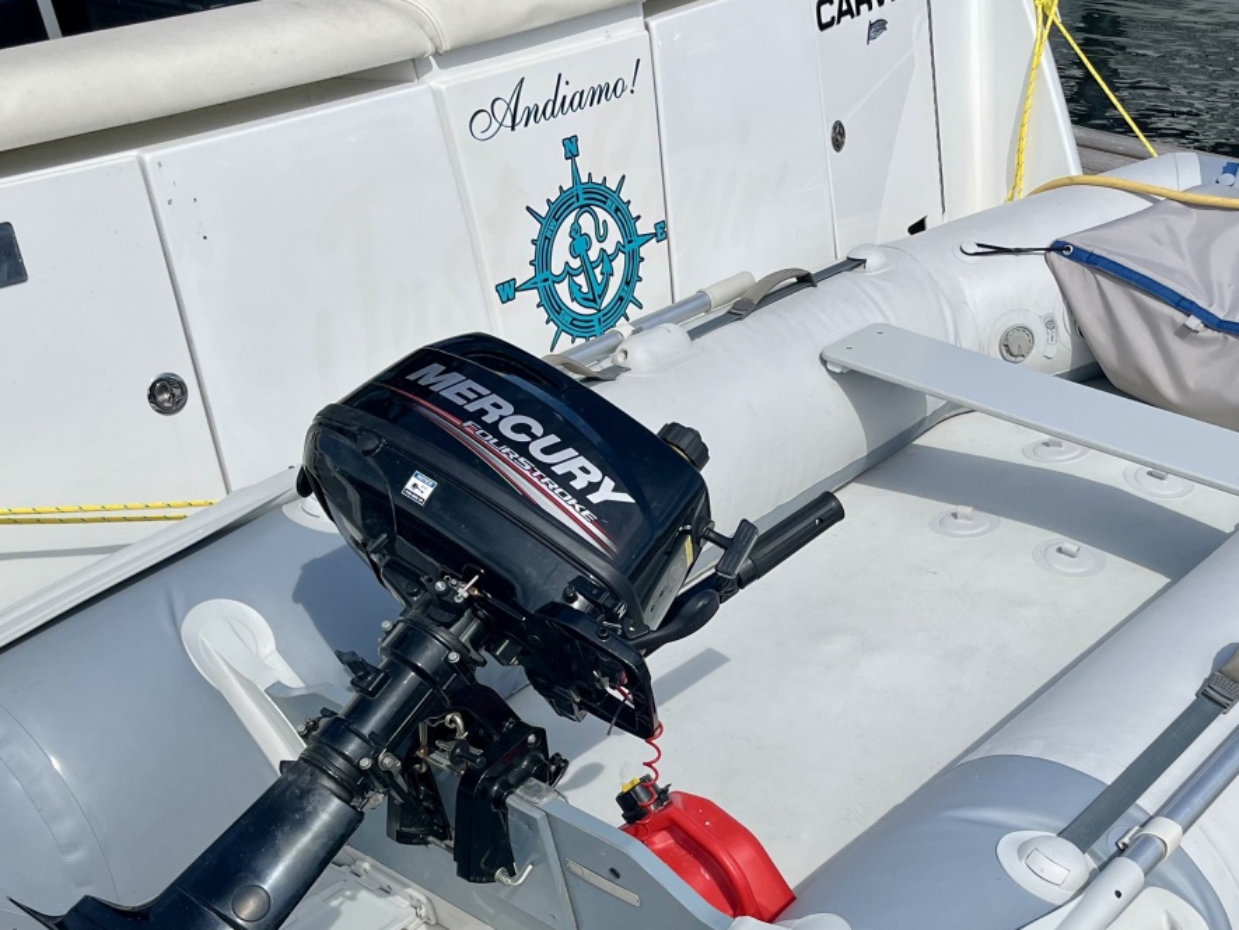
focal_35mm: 47
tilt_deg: -35.1
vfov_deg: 30.1
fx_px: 1682
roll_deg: -0.4
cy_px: 756
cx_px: 729
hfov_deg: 40.3
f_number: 1.6
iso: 50
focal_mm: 5.1
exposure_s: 1/6494
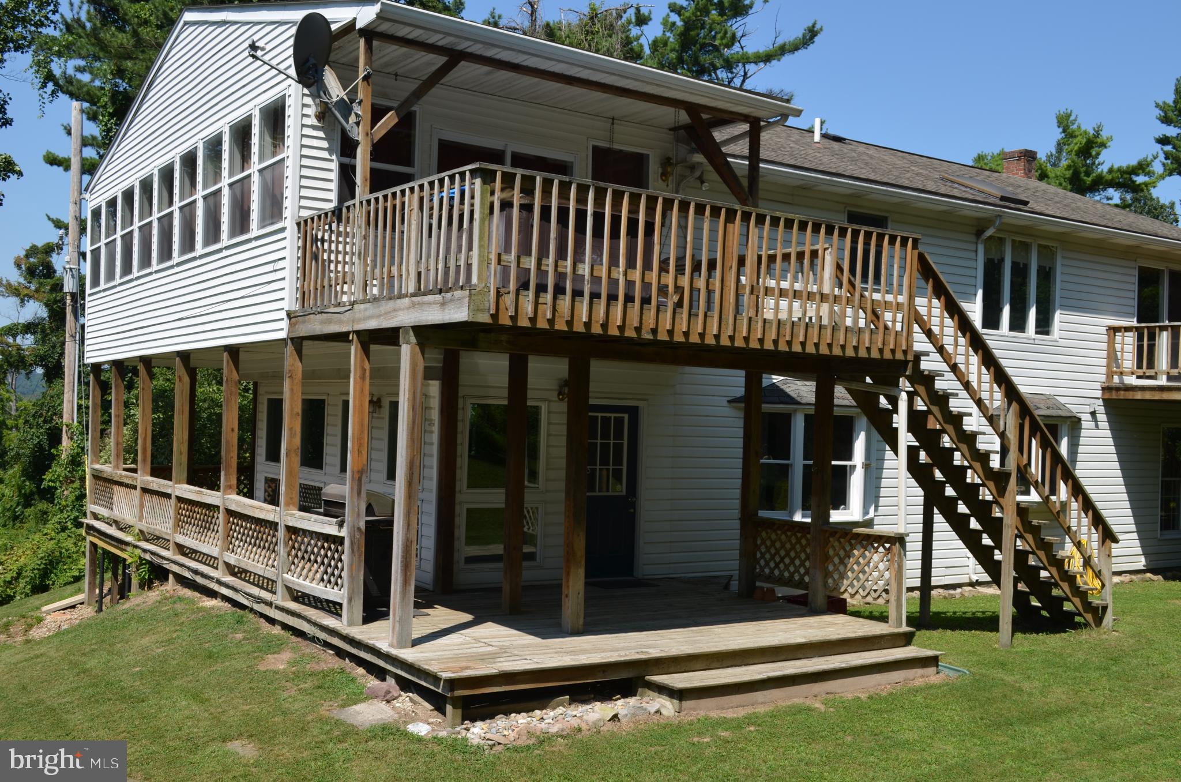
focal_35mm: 36
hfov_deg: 53.2
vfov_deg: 36.7
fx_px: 1178
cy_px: 391
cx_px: 590
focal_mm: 24
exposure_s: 1/200
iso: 100
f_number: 9
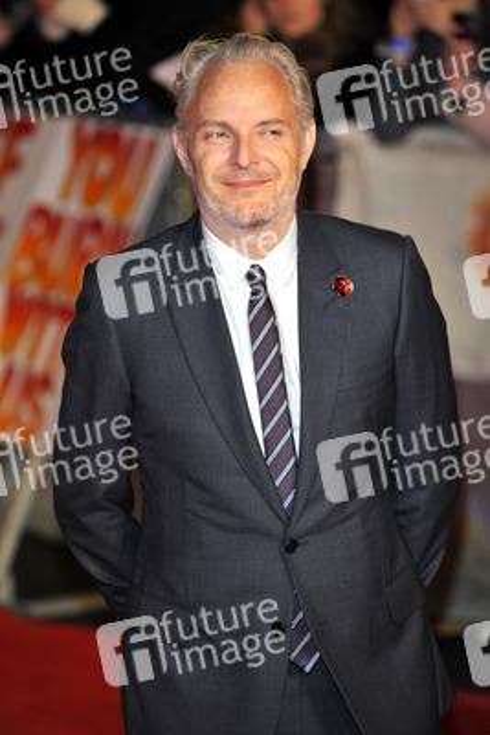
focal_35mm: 155
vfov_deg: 13.2
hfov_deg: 8.9
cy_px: 368
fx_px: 3162
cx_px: 245
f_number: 4
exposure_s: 1/250
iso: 800
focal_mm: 155
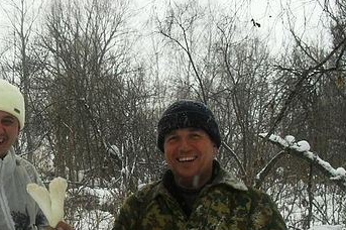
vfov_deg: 19.3
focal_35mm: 68
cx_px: 75
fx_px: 653
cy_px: 240
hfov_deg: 29.1
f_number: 3.2
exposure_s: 1/250
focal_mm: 6.3
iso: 100
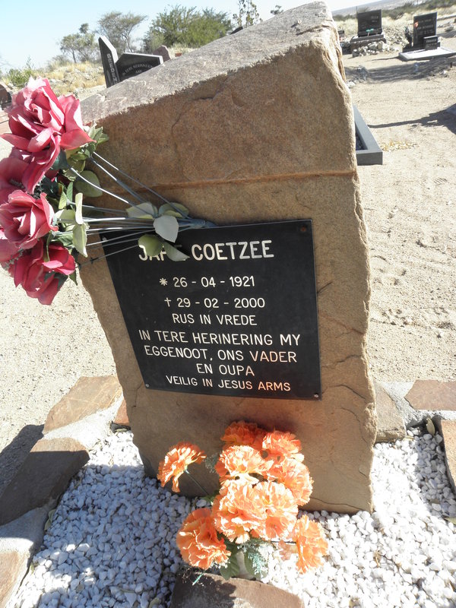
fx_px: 474
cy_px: 304
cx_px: 228
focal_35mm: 27
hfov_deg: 51.4
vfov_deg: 65.3
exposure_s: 1/160
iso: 64
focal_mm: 4.83
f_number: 5.6
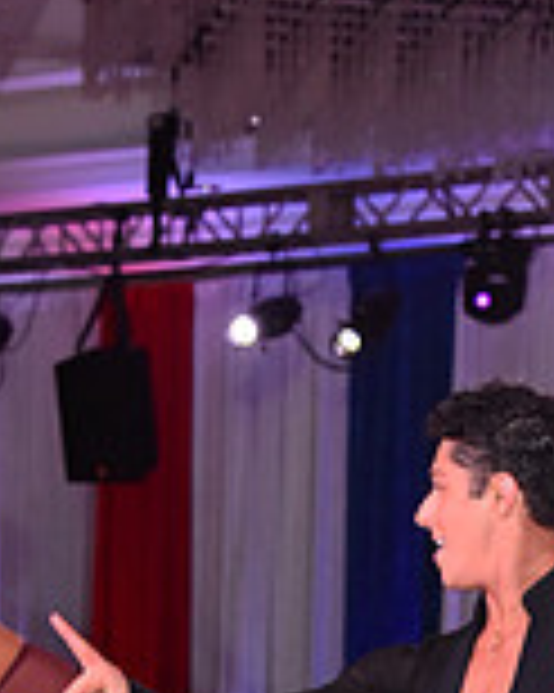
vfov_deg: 7.7
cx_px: 272
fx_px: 5088
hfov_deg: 6.2
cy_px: 1058
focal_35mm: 248
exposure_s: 1/320
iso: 2500
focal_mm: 70
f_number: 6.3
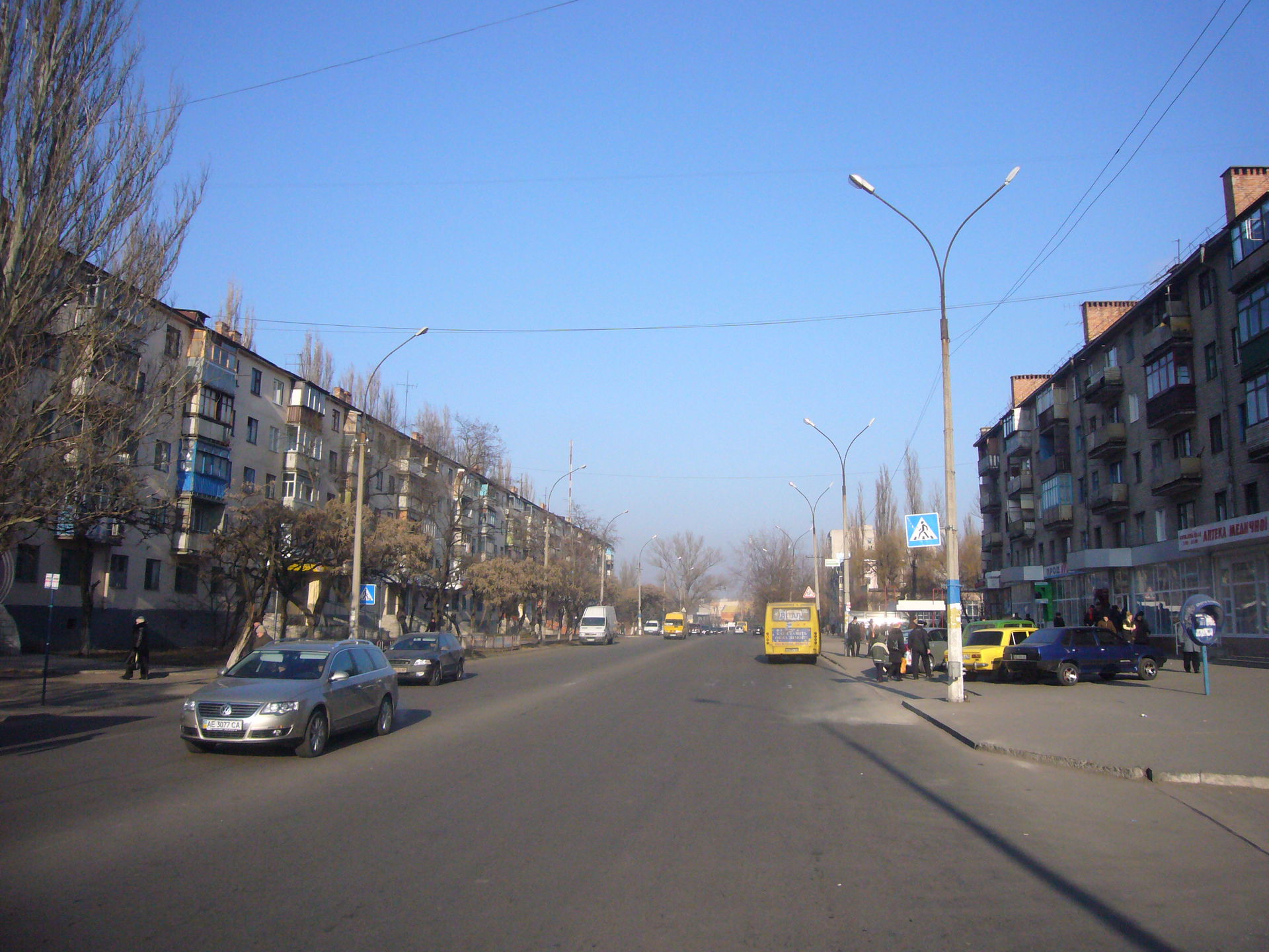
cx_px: 634
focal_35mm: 28
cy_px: 476
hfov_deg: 63.4
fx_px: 1026
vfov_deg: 49.7
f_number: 5.6
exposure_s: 1/640
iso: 200
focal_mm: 4.6
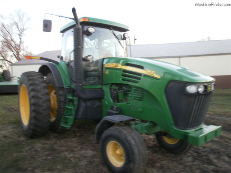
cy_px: 86
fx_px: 174
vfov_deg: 53.1
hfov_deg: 67.3
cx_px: 116
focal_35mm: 26
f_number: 2.6
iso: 100
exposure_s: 1/40
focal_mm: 4.65
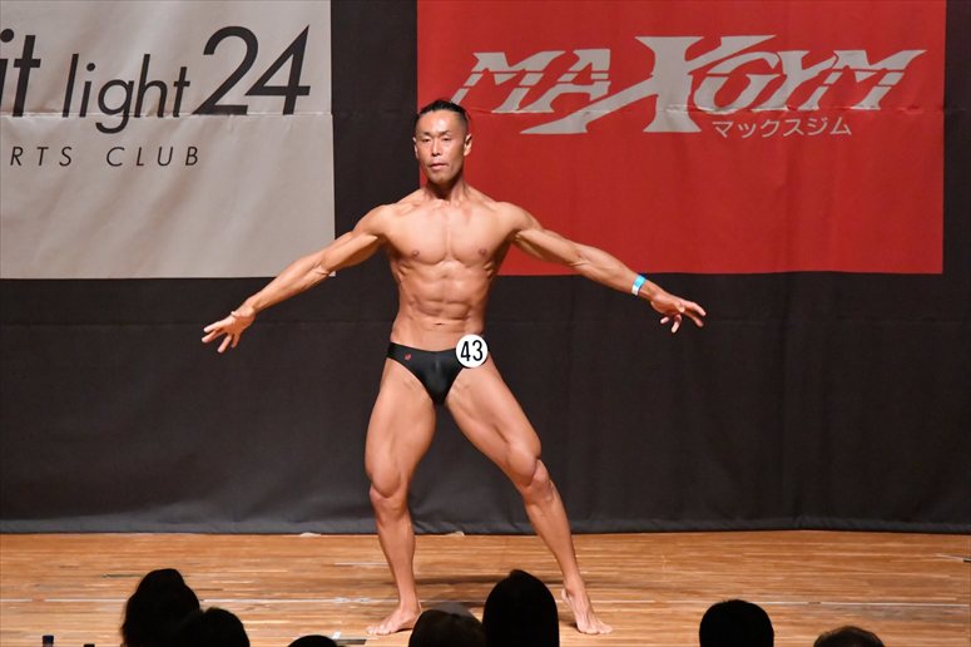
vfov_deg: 5.1
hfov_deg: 7.6
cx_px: 486
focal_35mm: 270
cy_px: 324
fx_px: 7279
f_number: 5.6
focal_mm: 180
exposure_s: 1/400
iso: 12800
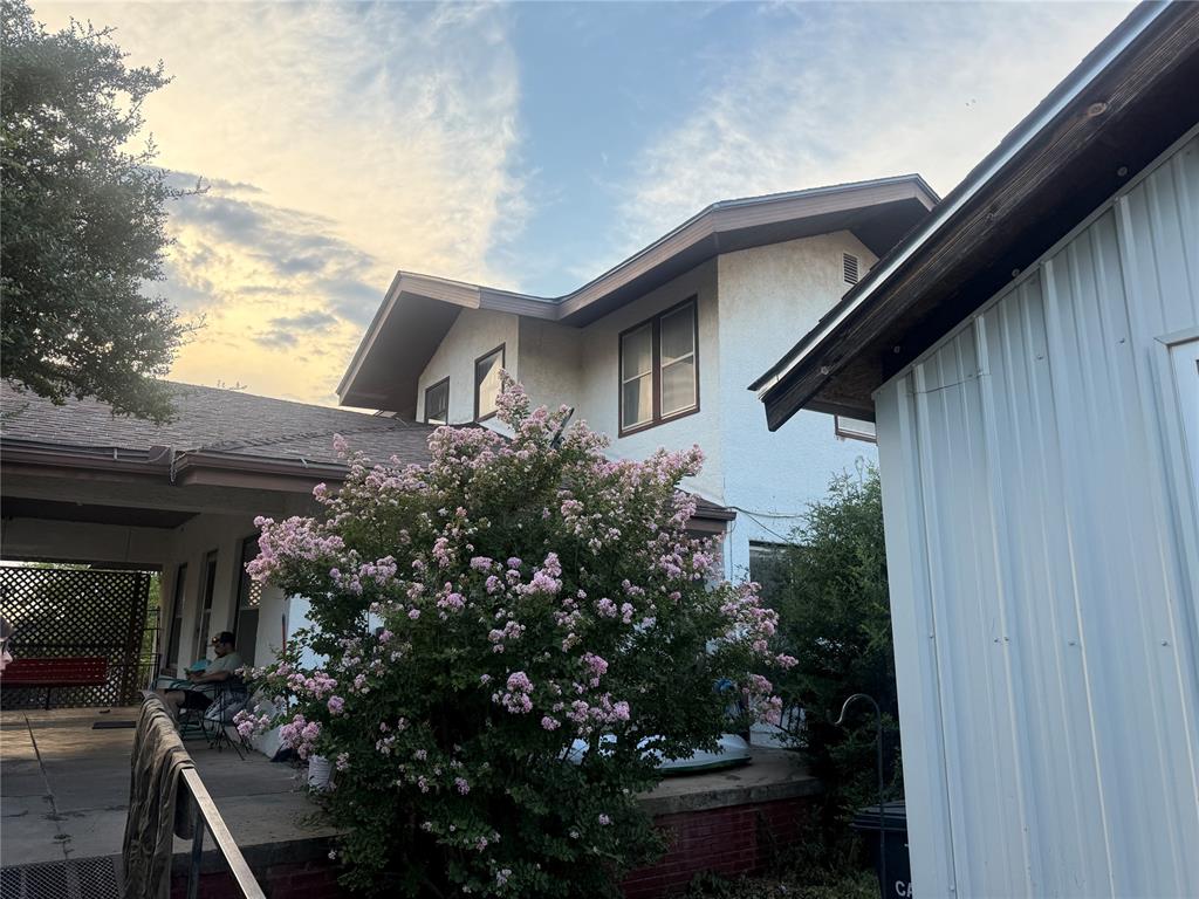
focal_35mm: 24
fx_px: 831
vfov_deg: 56.8
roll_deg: -0.7
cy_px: 450
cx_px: 600
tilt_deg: +15.4
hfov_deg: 71.6
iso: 80
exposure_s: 1/796
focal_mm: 6.76
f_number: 1.78
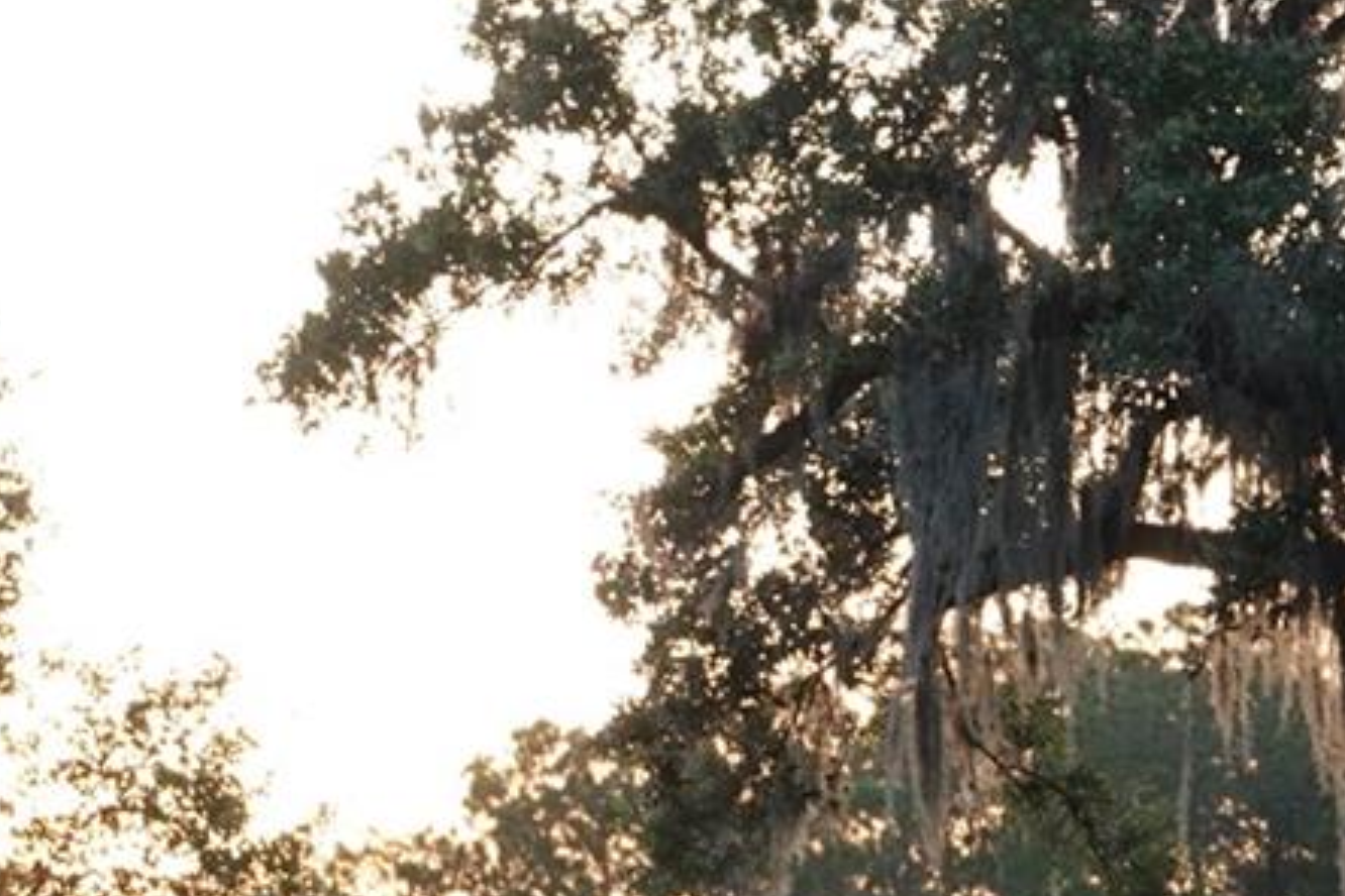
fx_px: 12777
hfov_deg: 5.9
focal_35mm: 342
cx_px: -921
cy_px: 954
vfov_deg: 4.0
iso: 200
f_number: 3.5
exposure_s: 1/60
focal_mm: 34.68
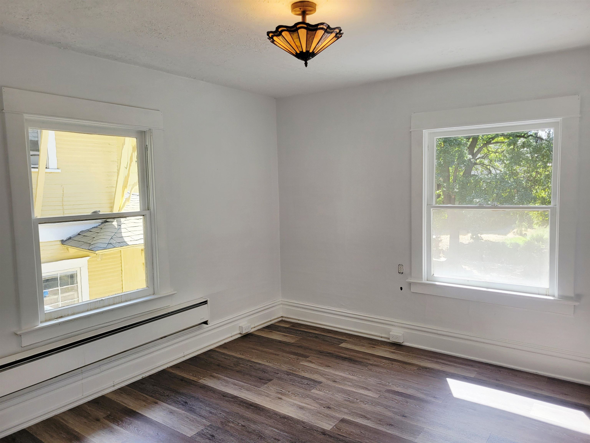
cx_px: 295
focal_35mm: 26
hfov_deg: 67.3
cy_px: 222
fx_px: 443
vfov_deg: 53.1
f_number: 1.8
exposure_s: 1/263
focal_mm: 5.4
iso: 40
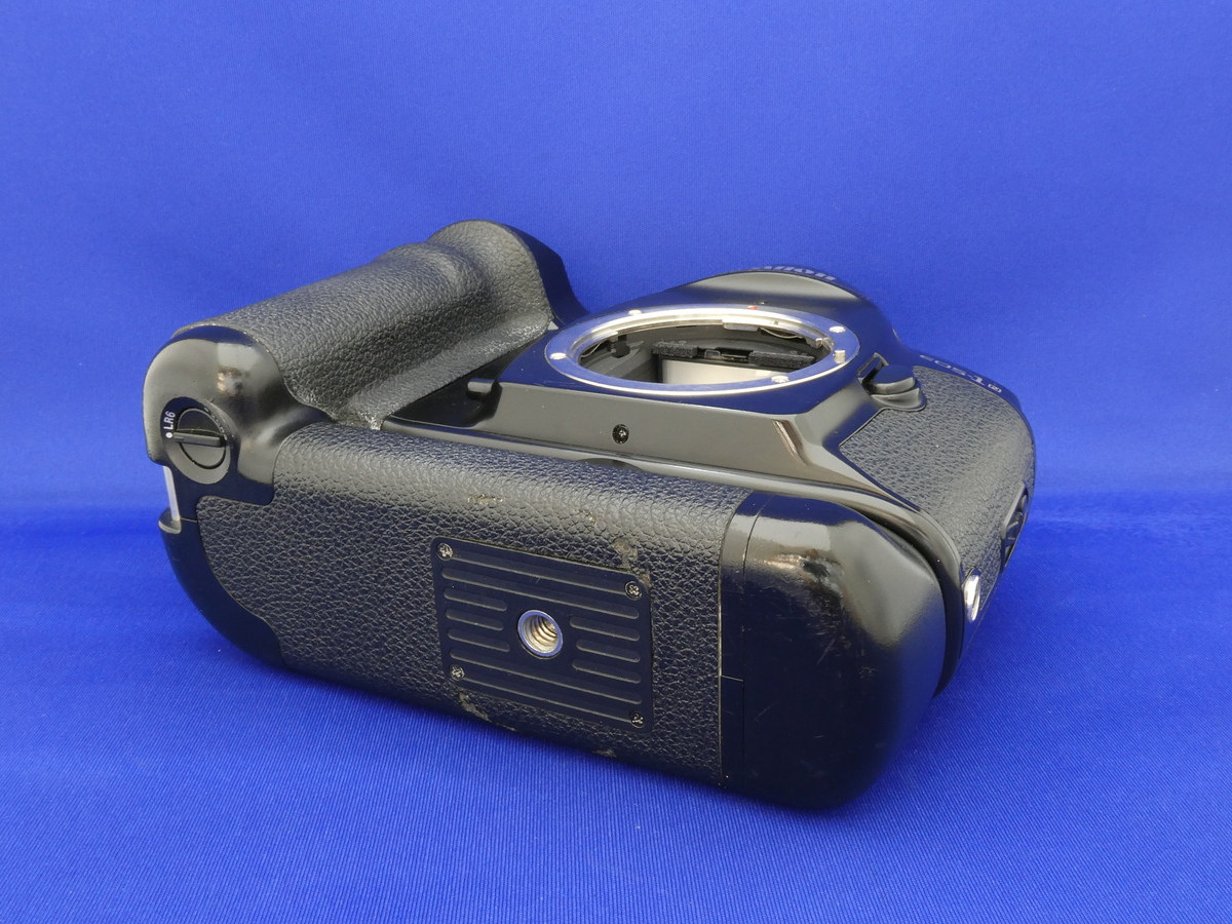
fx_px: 1174
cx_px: 616
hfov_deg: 55.4
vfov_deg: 42.9
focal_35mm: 33
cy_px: 462
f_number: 8
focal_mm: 5.8
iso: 200
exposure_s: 1
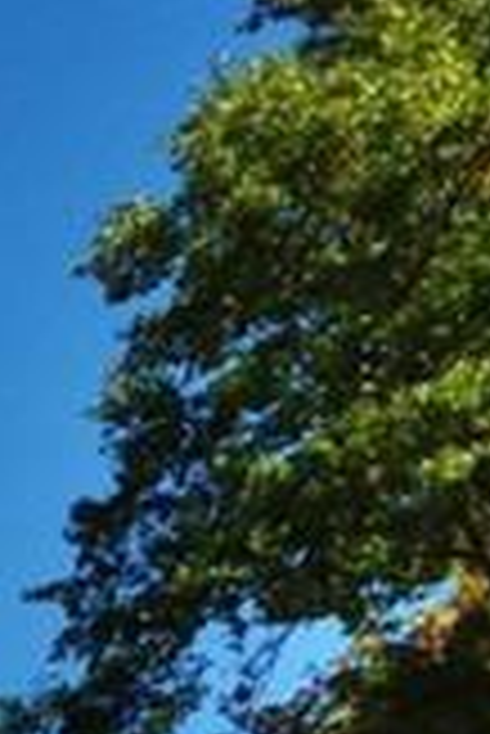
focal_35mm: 94
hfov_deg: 8.2
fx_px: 1915
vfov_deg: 16.6
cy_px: 1448
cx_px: -1448
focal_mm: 10
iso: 500
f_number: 20
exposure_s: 1/200
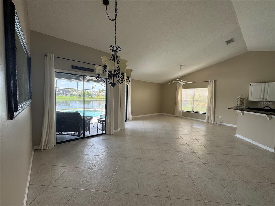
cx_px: 138
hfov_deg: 102.1
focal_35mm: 14
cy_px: 103
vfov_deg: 85.7
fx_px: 111
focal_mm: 2.22
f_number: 2.2
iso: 50
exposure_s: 1/99
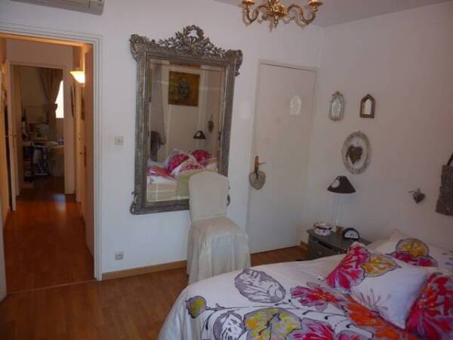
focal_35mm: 25
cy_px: 170
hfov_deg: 69.4
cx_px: 226
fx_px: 327
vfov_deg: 54.9
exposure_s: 1/30
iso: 125
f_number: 3.3
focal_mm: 4.1
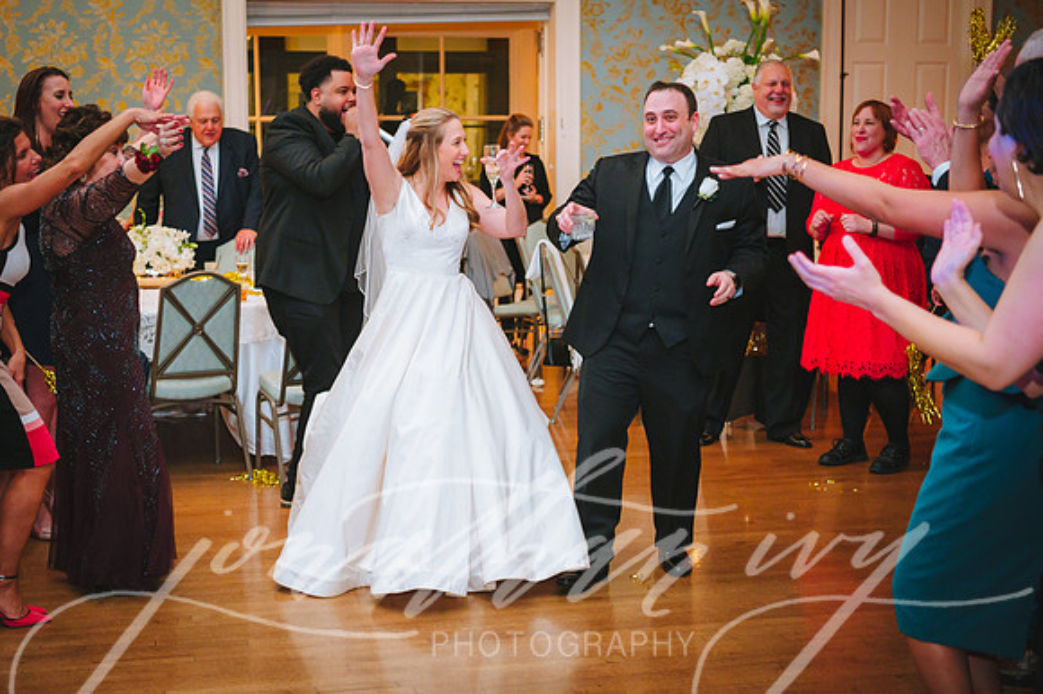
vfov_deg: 24.7
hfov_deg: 36.3
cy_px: 376
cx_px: 466
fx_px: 1587
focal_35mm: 55
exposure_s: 1/80
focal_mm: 48
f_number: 2.8
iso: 2500
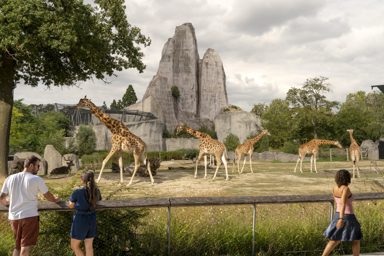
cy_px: 128
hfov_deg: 57.2
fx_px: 352
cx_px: 192
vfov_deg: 40.0
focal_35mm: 33
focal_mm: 33
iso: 125
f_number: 18
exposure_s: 1/125
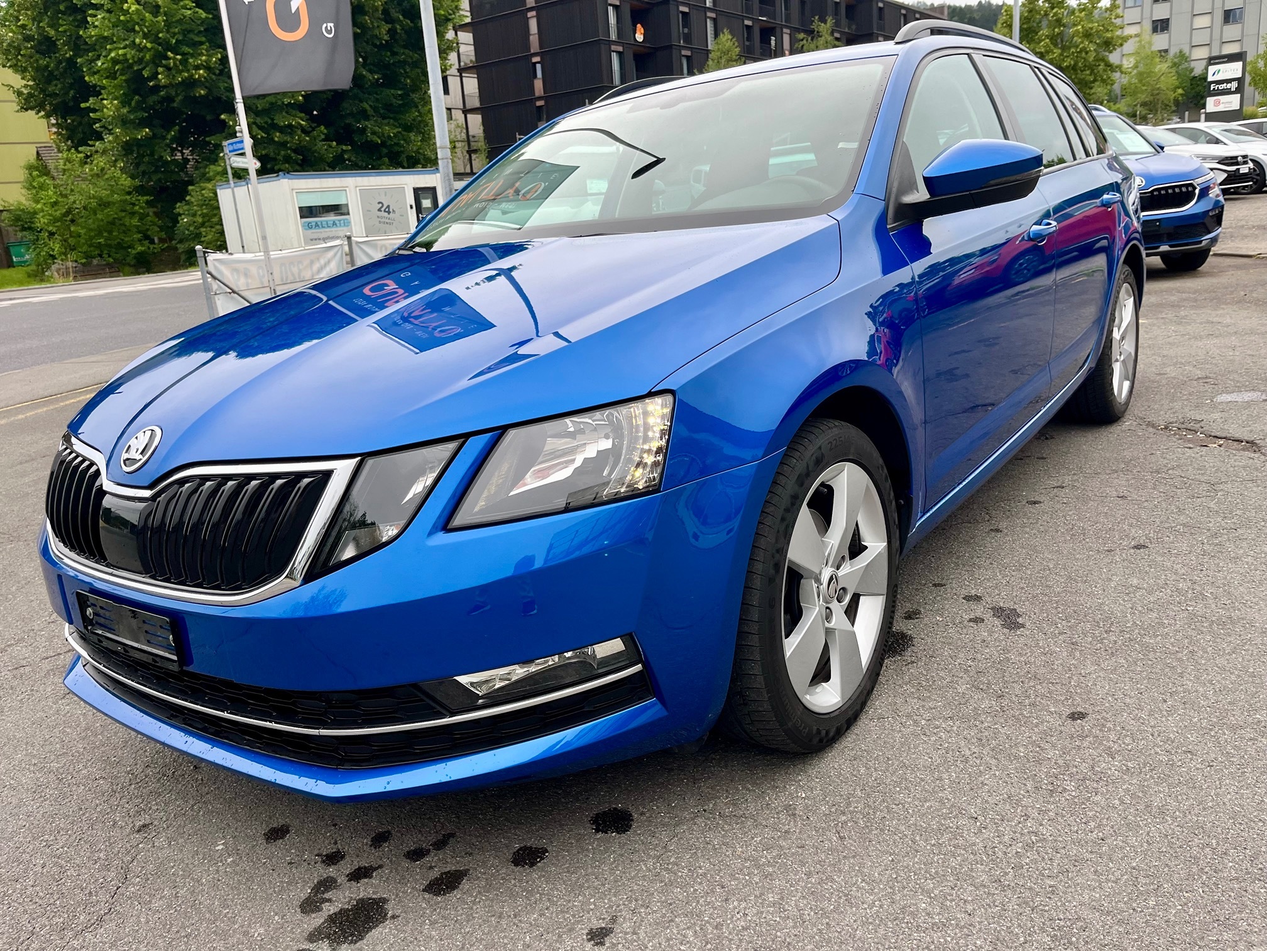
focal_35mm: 26
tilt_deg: -16.3
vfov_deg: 53.1
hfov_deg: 67.3
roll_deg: +4.0
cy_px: 476
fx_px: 952
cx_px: 634
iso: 50
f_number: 1.6
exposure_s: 1/577
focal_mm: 5.1
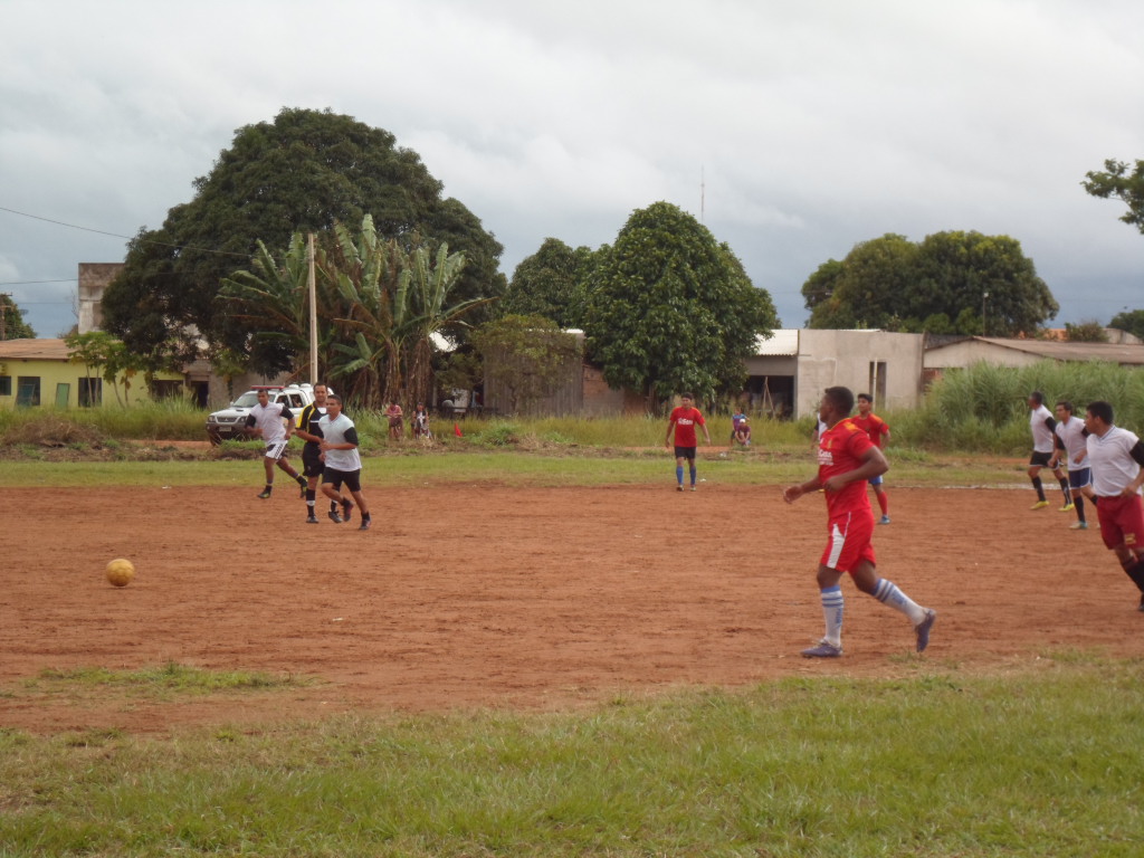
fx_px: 3635
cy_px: 429
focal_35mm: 110
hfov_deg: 17.9
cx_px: 572
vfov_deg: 13.5
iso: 120
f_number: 5.7
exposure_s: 1/250
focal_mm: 19.8
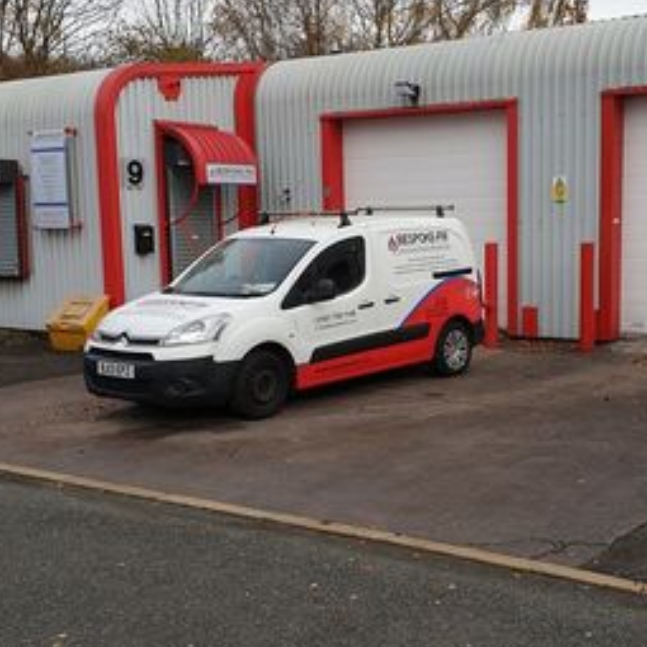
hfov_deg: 45.1
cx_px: 449
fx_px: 761
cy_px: 355
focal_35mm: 36
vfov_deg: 46.0
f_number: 2.4
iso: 50
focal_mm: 4.3
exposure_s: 1/415
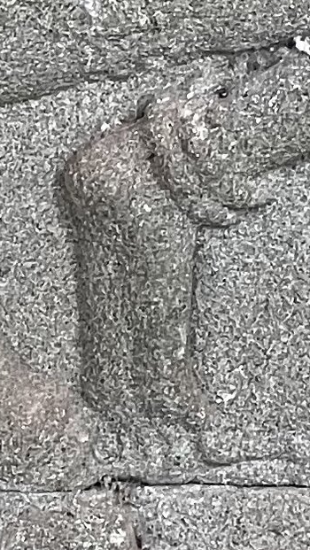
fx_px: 7879
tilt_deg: -2.0
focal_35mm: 540
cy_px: -949
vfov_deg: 3.9
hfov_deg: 2.3
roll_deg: -0.3
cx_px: -57
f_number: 2.8
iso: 40
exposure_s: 1/99
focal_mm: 9
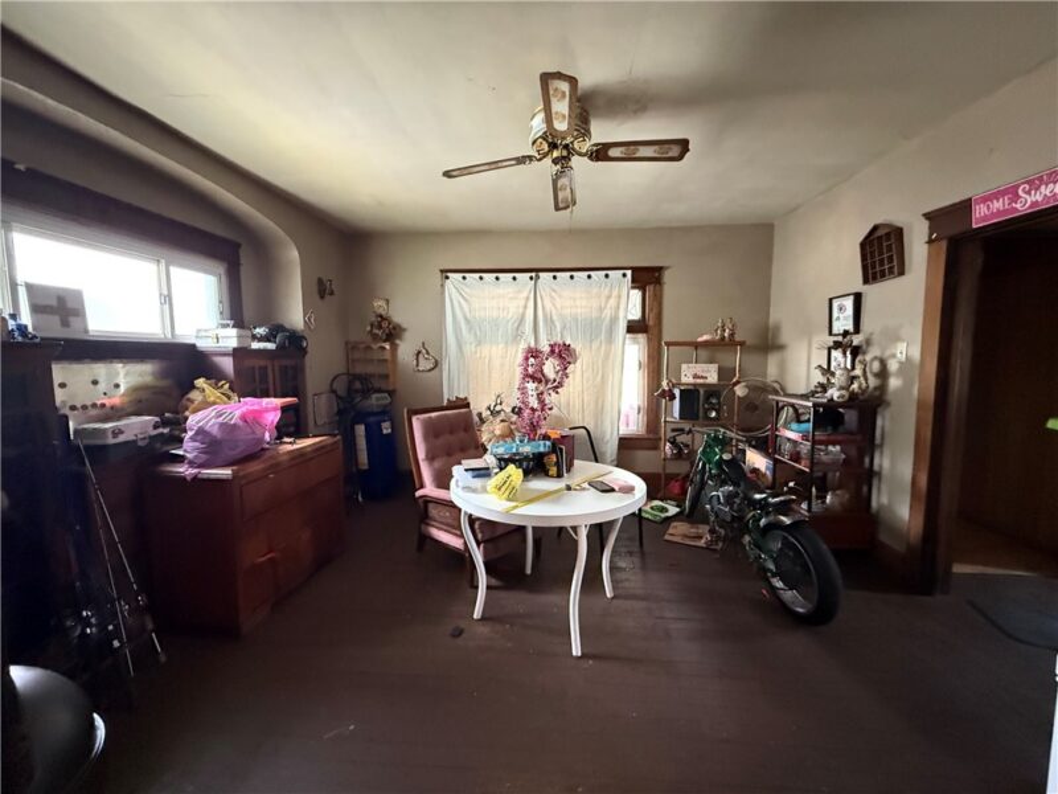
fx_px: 428
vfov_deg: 85.7
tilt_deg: -5.0
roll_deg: -0.4
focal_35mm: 14
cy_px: 397
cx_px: 529
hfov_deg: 102.1
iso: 1250
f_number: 2.2
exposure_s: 1/60
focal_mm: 2.22
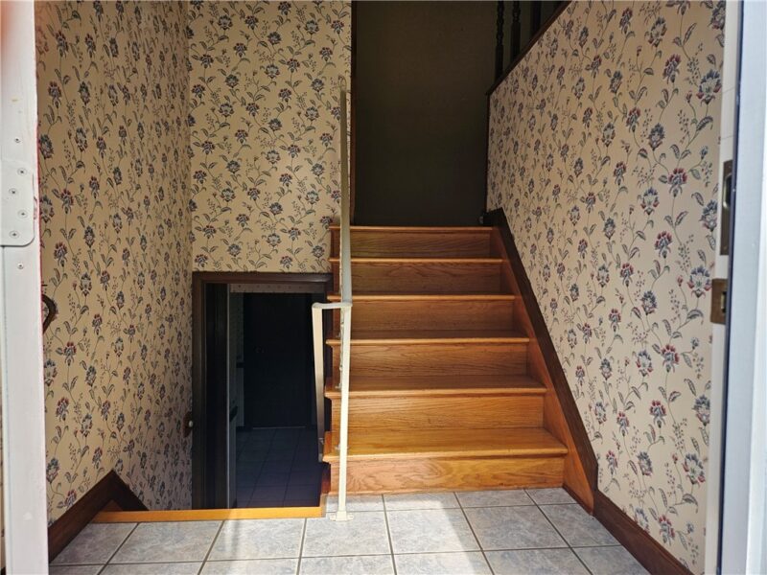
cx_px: 384
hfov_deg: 73.9
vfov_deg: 58.9
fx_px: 510
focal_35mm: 23
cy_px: 288
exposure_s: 1/120
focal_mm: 5.4
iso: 50
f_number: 1.8
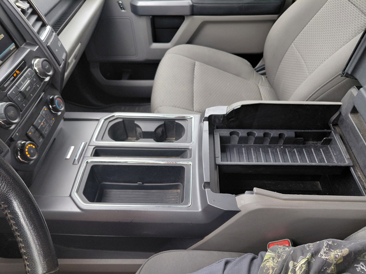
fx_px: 264
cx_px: 183
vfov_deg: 54.9
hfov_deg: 69.4
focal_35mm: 25
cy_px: 137
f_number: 1.8
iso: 200
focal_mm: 4.69
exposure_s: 1/120
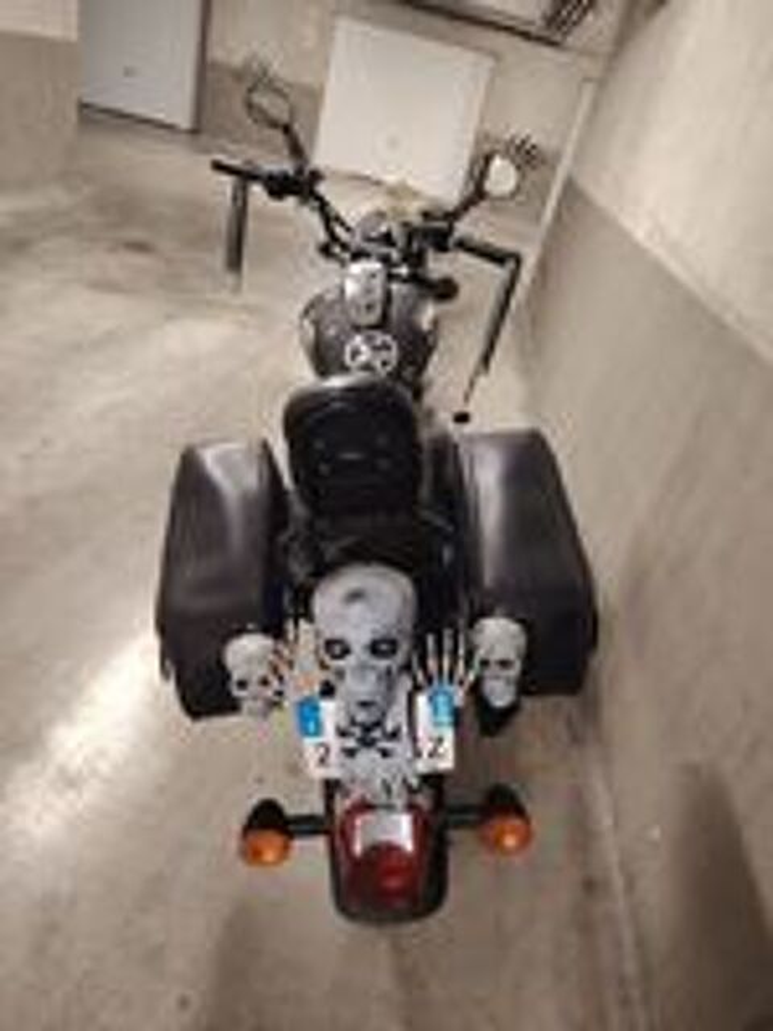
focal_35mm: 24
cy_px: 516
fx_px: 715
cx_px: 386
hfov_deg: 56.8
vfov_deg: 71.6
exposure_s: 1/25
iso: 1359
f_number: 1.75
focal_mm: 5.25
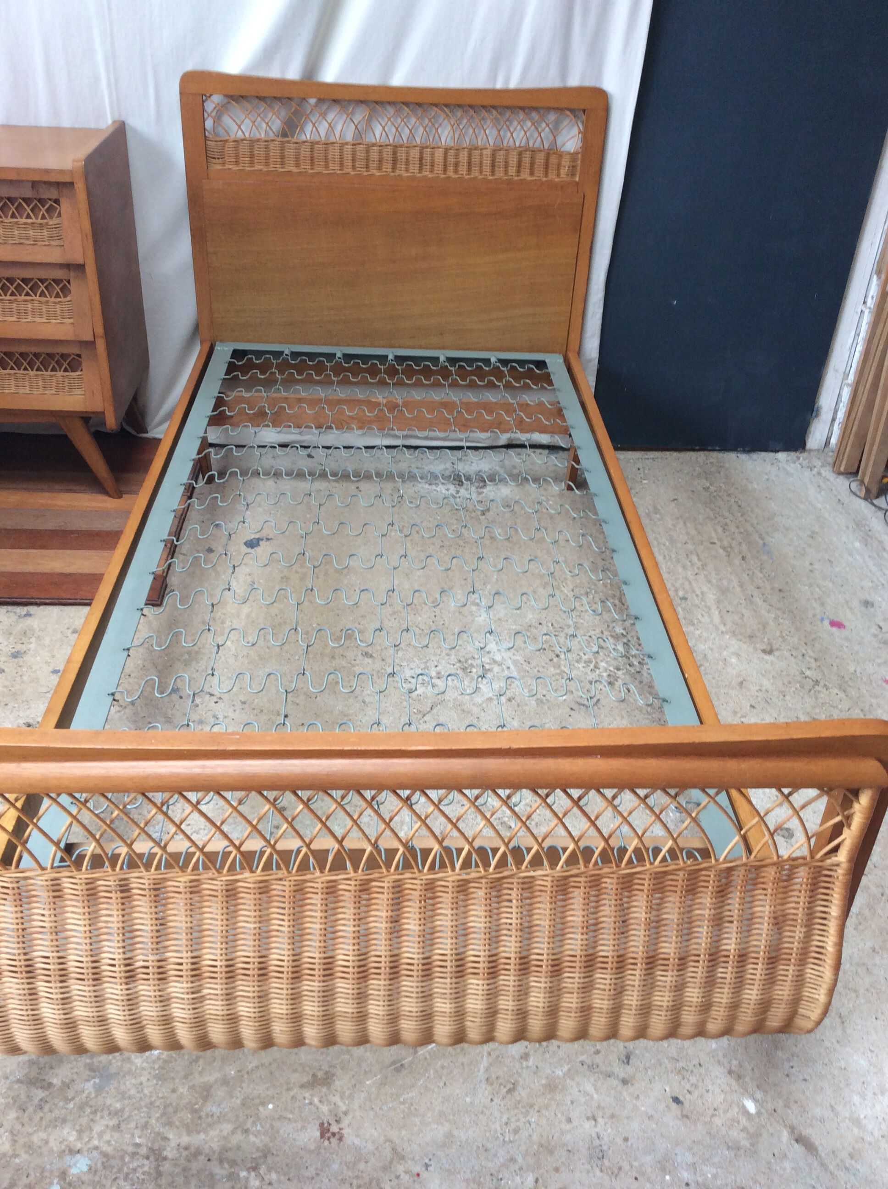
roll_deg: -1.6
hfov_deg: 44.1
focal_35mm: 32
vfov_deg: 56.9
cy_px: 594
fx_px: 1097
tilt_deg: -32.1
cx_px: 444
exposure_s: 1/25
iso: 40
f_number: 2.4
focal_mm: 3.3
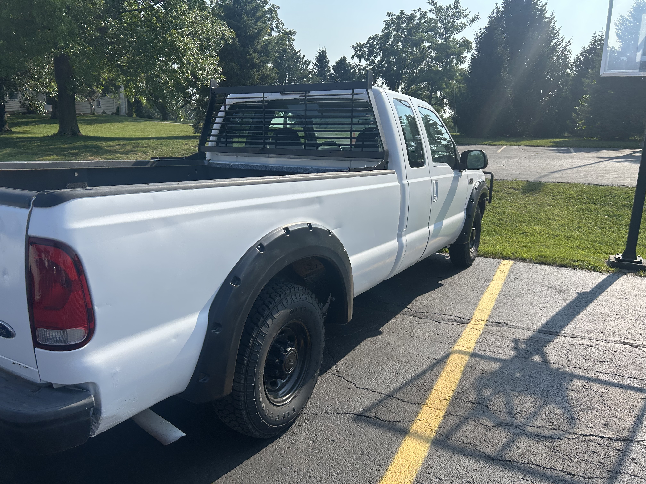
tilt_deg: -12.0
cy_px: 242
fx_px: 485
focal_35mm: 26
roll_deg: -2.1
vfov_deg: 53.1
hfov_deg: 67.3
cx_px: 323
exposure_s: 1/3571
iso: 50
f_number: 1.5
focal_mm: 5.7
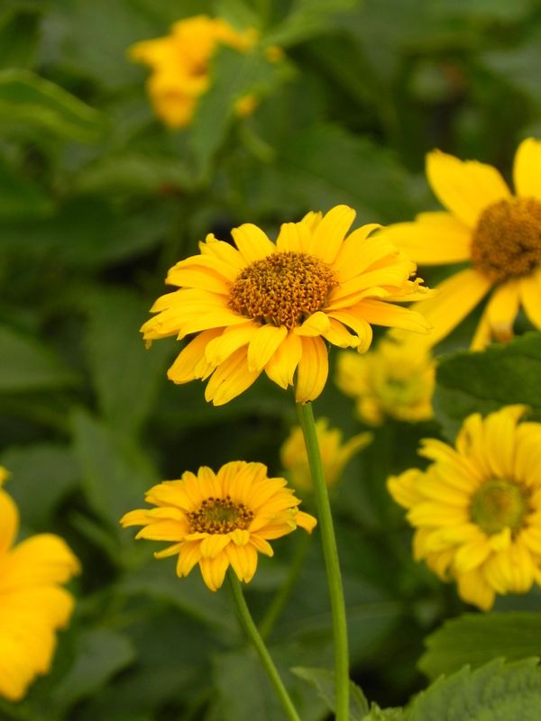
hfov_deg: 6.0
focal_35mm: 247
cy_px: 360
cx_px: 270
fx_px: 5147
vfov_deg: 8.0
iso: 160
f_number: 5
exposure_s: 1/320
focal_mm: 44
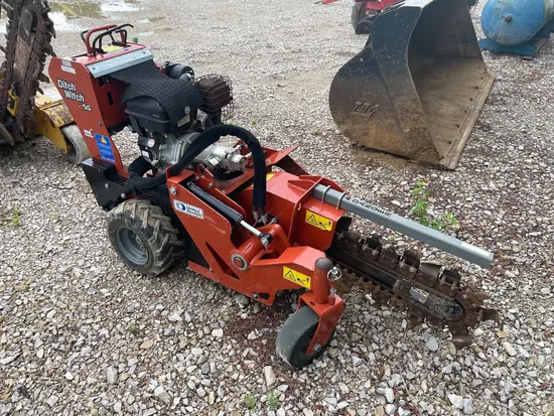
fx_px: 416
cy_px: 208
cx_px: 277
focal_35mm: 26
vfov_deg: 53.1
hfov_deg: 67.3
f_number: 1.6
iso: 32
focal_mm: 4.2
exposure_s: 1/447
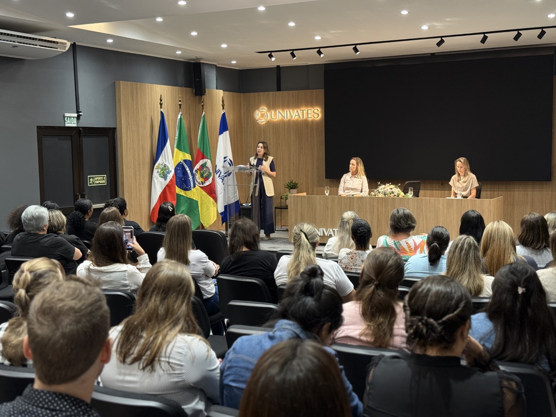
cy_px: 208
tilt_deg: -4.3
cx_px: 278
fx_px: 771
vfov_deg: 30.3
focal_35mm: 48
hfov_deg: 39.7
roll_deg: +0.4
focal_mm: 6.76
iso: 200
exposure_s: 1/59
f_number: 1.78
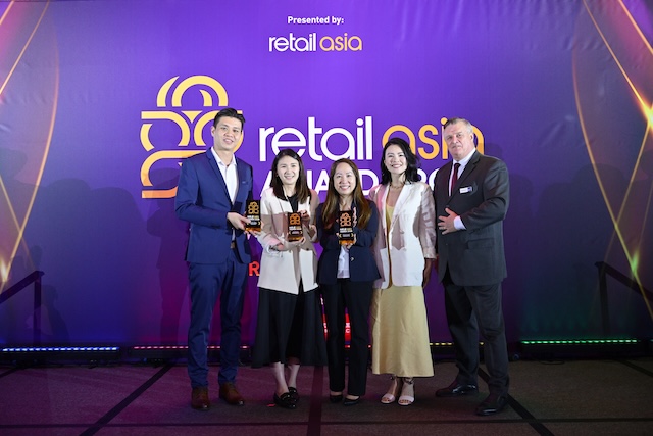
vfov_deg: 36.9
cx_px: 326
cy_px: 218
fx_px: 653
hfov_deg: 53.1
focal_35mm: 36
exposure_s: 1/250
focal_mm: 36
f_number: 4.5
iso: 1600
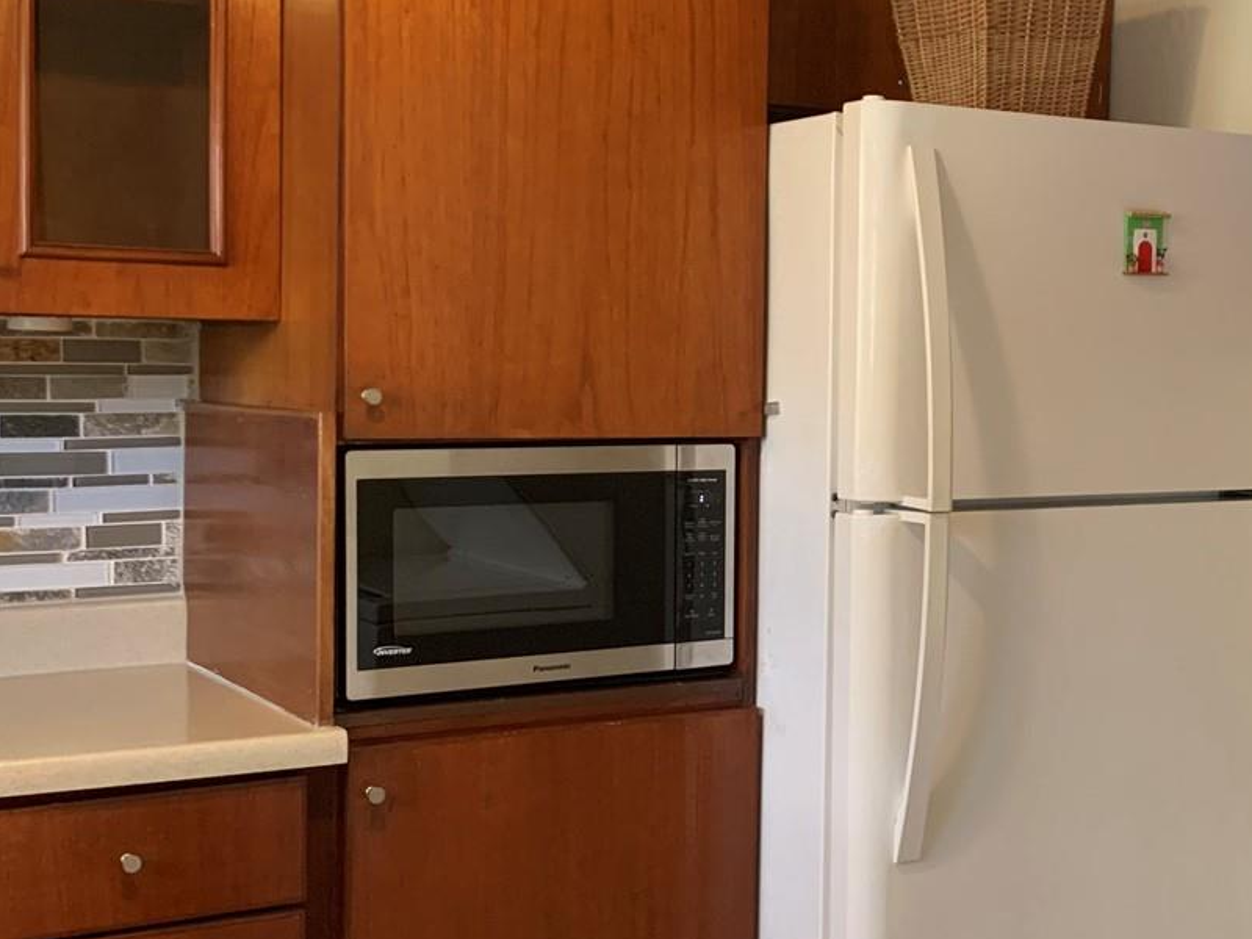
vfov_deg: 28.0
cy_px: 499
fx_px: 1881
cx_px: 848
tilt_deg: -3.7
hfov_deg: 36.4
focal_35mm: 52
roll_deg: -0.4
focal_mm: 4.25
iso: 320
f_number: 1.8
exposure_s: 1/60
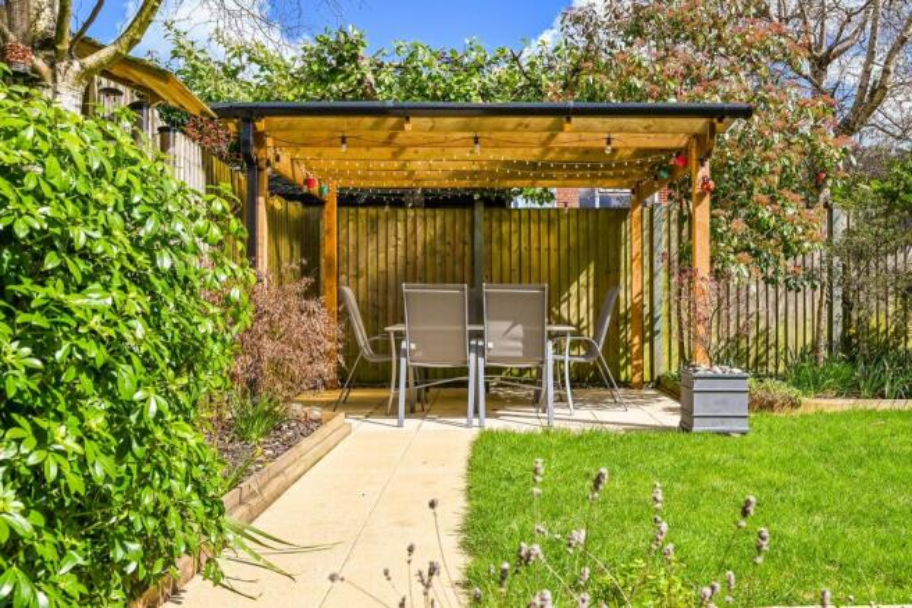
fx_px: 760
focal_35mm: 30
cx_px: 456
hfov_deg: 61.9
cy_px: 304
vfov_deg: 43.6
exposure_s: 1/800
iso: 320
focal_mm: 30
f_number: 9
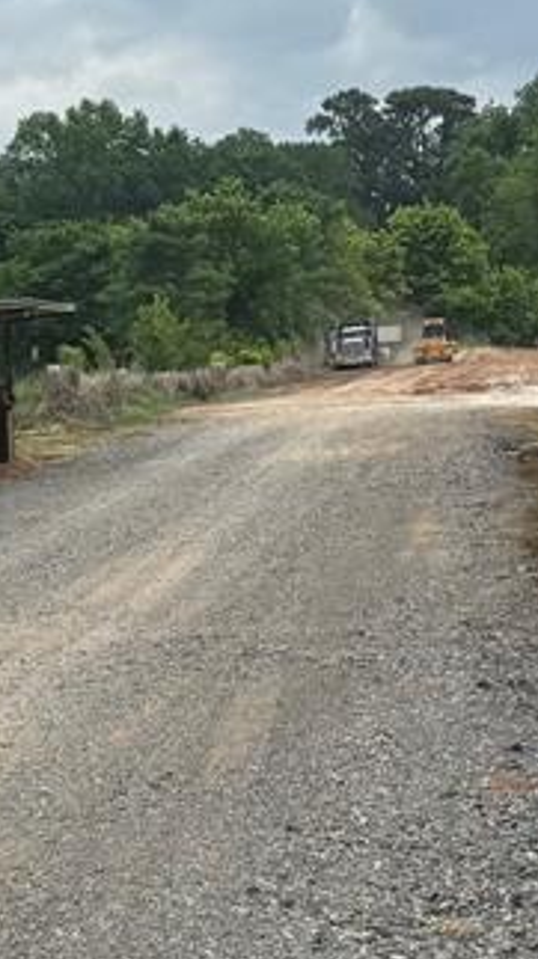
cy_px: 745
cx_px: -175
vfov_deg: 25.3
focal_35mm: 83
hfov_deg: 13.9
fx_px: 2111
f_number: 1.78
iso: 80
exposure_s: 1/5348
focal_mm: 6.76
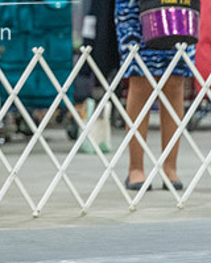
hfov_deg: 3.4
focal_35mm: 449
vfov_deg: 4.3
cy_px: 73
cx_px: -153
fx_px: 3505
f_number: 3.2
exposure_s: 1/320
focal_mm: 165
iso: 6400
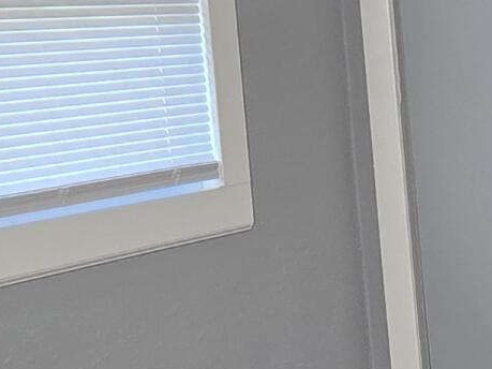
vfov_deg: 17.4
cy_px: 193
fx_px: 1208
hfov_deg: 22.3
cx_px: 468
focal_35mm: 85
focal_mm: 2.2
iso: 64
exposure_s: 1/60
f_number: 2.2
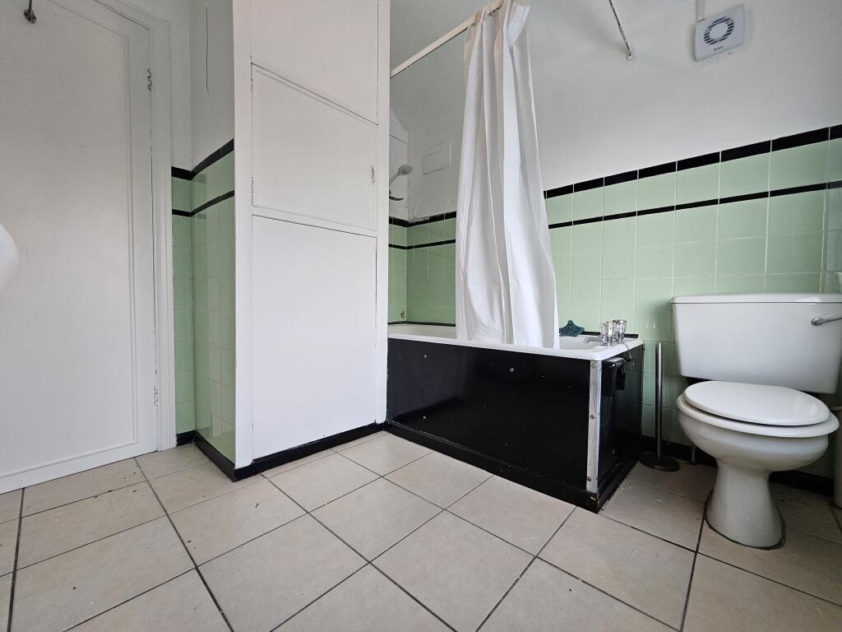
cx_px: 421
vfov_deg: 89.9
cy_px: 316
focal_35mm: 13
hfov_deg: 106.2
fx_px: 316
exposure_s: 1/50
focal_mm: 2.2
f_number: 2.2
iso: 125
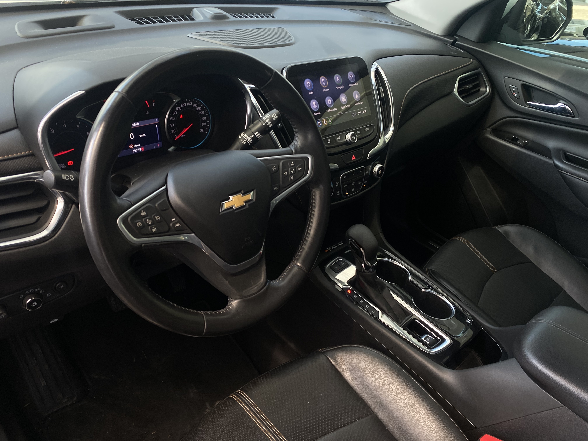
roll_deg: -8.9
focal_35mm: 26
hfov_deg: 67.3
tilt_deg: -32.9
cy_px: 220
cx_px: 294
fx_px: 442
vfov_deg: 53.1
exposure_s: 1/121
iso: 125
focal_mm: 4.25
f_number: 1.8
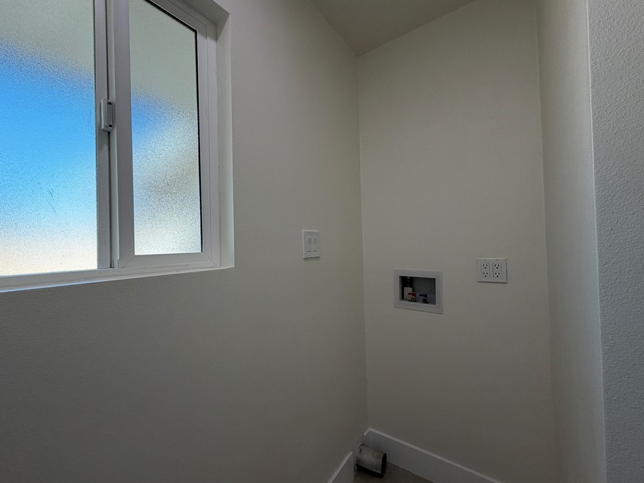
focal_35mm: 15
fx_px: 279
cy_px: 244
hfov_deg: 98.1
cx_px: 310
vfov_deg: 81.7
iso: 50
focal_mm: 2.22
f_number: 2.2
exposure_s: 1/123
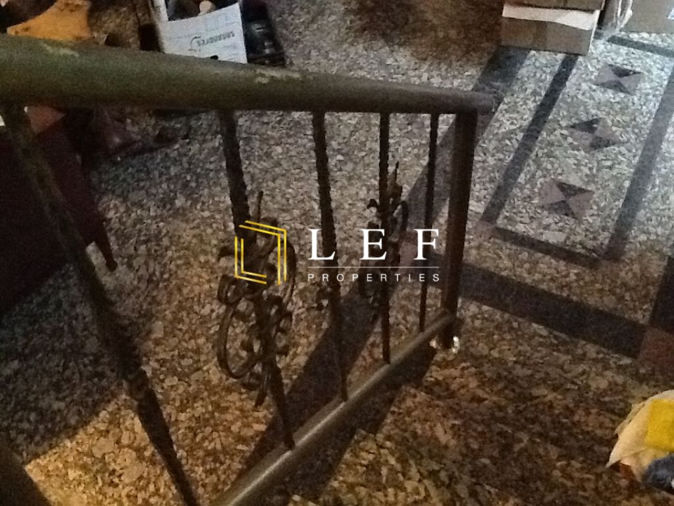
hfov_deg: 42.9
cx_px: 337
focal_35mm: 44
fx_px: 857
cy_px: 253
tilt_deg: -49.7
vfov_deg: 32.9
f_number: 2.4
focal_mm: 2.03
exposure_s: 1/15
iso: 640
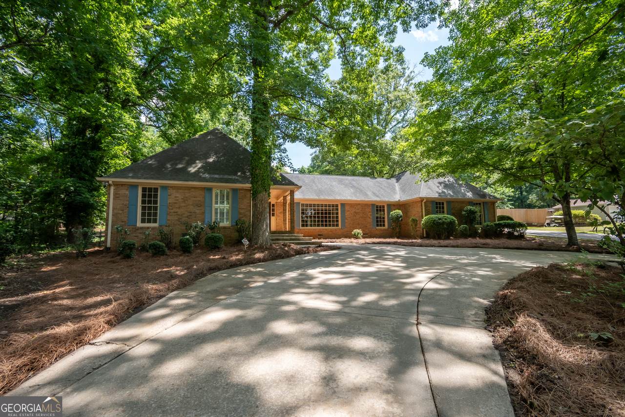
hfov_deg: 99.9
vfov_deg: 76.8
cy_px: 208
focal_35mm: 15
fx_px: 263
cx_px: 312
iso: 160
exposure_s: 1/250
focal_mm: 10
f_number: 5.6
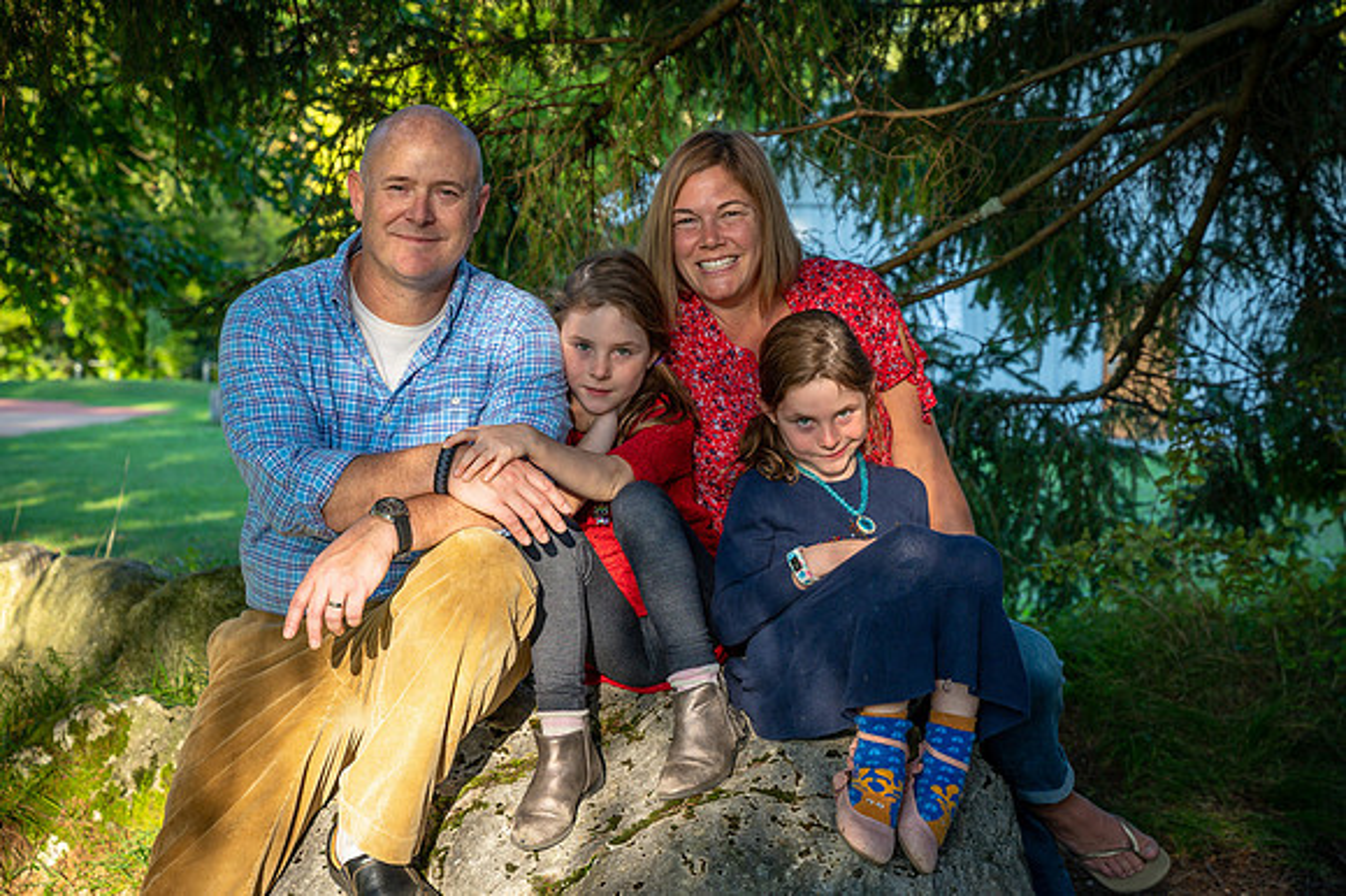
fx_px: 2616
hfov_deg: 28.9
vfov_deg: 19.4
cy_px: 448
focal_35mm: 70
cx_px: 673
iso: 200
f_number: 6.3
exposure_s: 1/160
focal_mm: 70
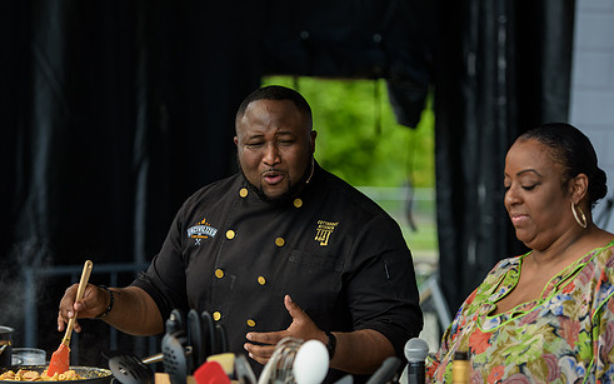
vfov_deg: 9.7
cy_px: 225
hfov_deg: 15.5
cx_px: 265
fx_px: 2259
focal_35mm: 135
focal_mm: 112
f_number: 3.2
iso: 250
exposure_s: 1/1250
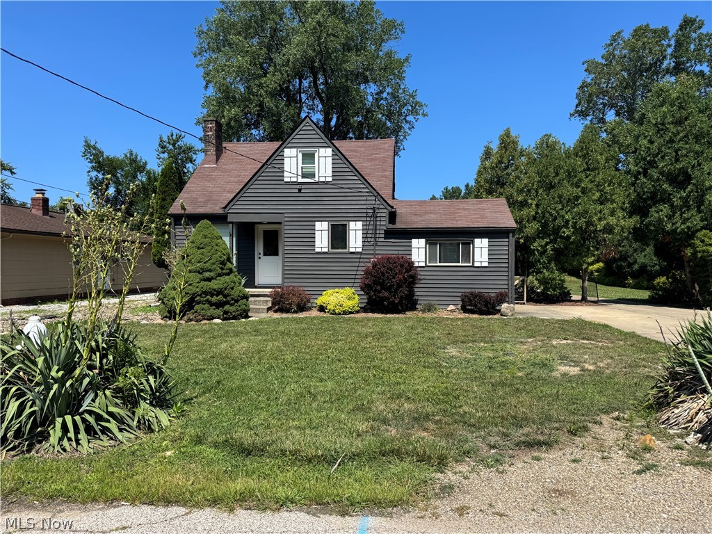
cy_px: 267
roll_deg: -0.5
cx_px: 356
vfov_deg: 56.8
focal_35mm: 24
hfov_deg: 71.6
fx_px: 494
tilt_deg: -1.2
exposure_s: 1/3802
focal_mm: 6.76
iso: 80
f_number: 1.78
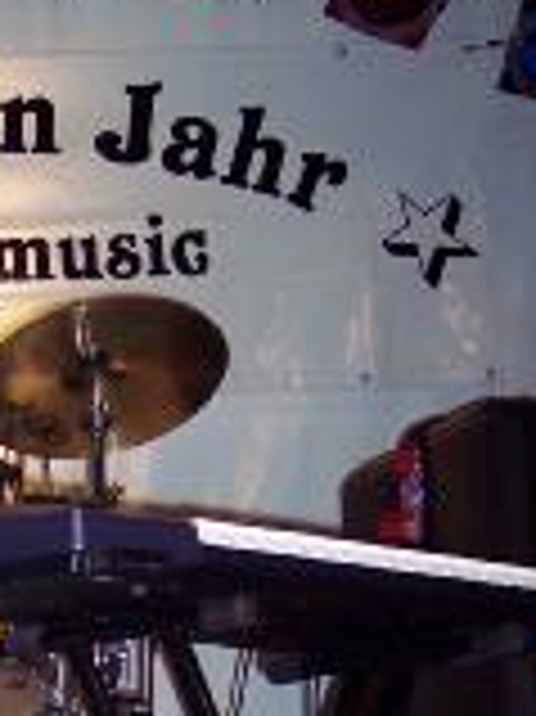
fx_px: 2543
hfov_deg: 11.6
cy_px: 590
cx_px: -218
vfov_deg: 15.9
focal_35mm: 123
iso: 140
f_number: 2.8
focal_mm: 8
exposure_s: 1/60
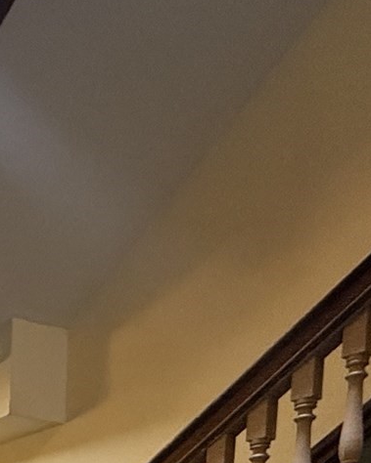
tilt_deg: -2.1
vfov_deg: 24.8
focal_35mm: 59
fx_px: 810
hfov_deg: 18.7
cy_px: 691
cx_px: -331
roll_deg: -1.6
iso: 640
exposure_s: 1/60
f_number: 2.2
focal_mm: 2.22
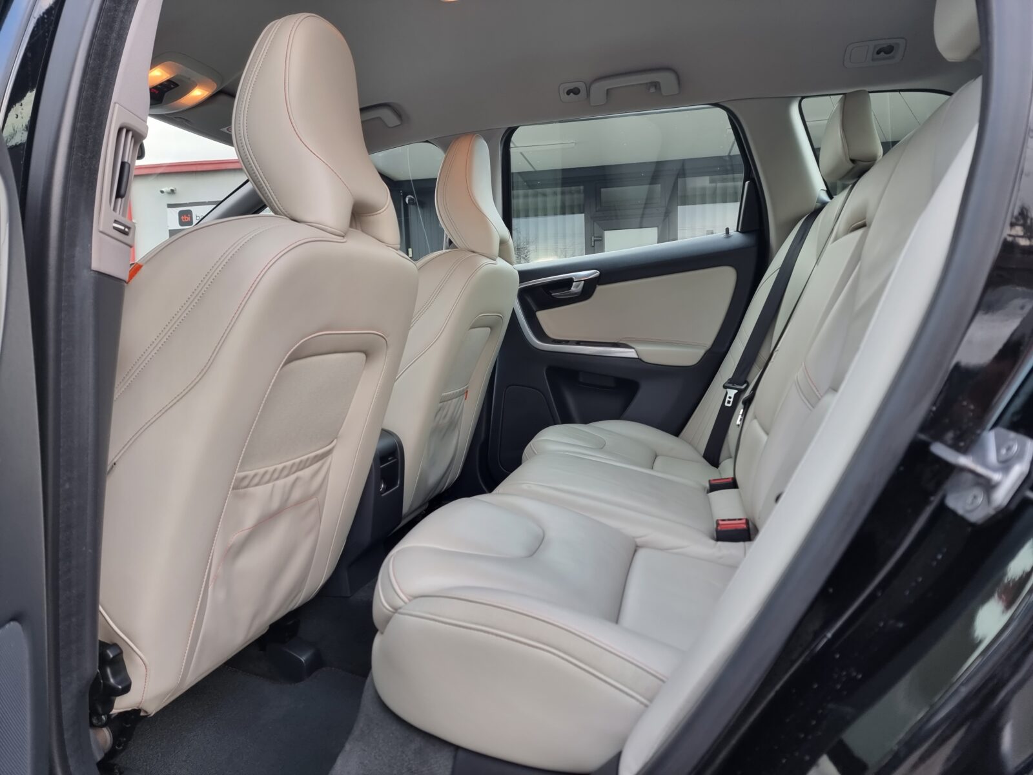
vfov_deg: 56.8
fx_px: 716
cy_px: 388
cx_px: 516
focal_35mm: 24
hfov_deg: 71.6
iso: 64
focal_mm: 6.7
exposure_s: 1/100
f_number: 1.8
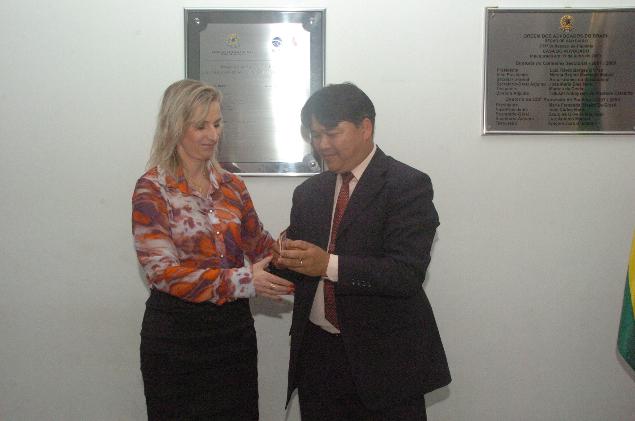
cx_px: 318
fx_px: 634
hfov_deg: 53.2
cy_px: 210
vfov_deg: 36.7
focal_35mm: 36
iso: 1600
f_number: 11
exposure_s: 1/250
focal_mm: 24
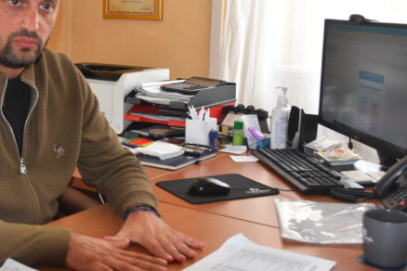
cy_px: 102
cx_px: 122
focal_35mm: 62
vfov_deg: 21.9
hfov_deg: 32.0
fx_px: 701
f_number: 5
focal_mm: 26
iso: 800
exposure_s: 1/125
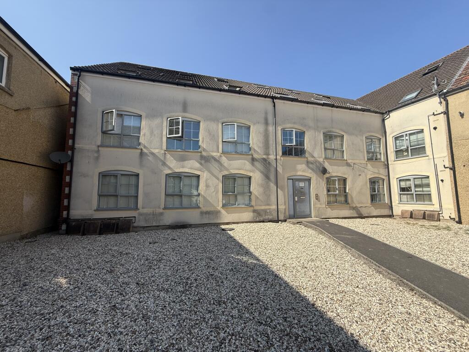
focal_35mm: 14
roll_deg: +0.3
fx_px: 190
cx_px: 234
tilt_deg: +6.6
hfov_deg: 102.1
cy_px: 176
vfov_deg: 85.7
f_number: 2.2
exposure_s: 1/1613
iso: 50
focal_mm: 2.22
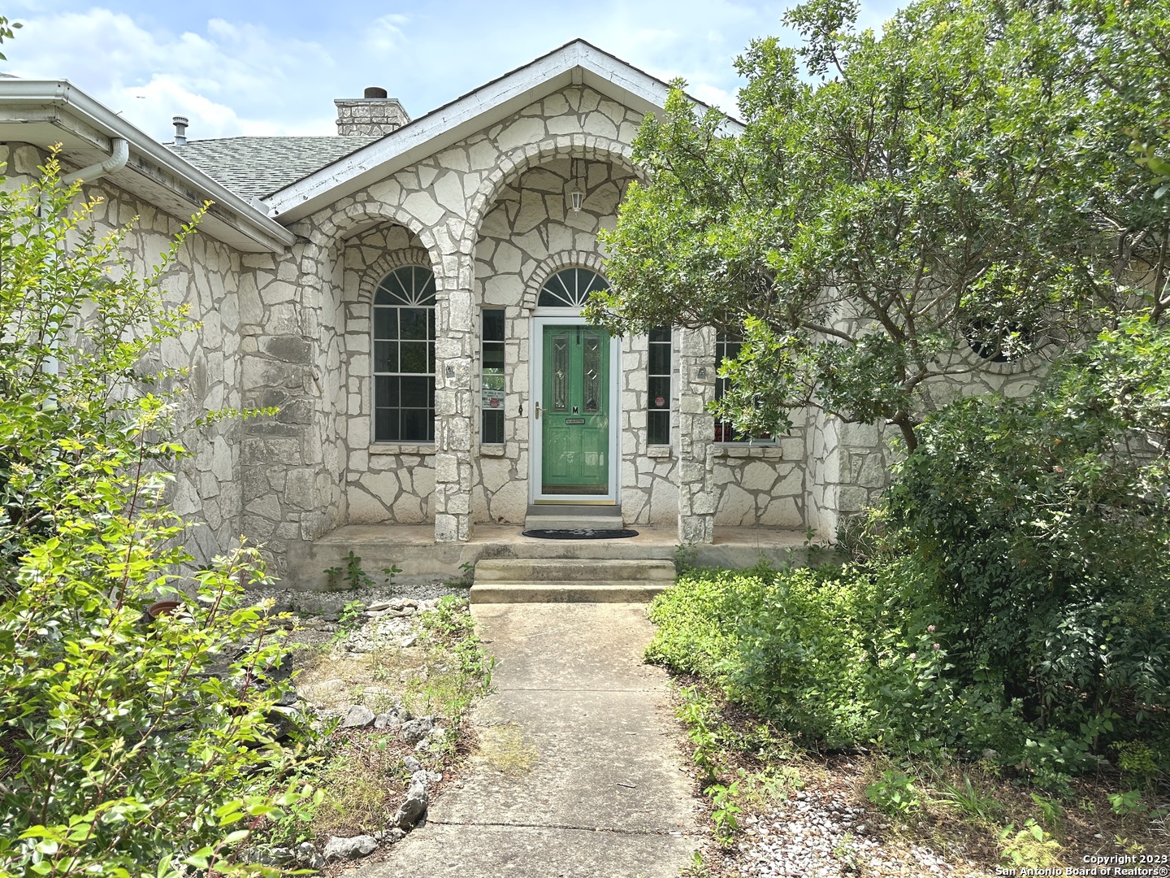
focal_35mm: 24
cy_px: 439
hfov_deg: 71.6
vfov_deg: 56.8
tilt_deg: -2.0
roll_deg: -0.8
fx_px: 811
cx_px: 585
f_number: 1.78
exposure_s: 1/1949
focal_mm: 6.86
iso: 80
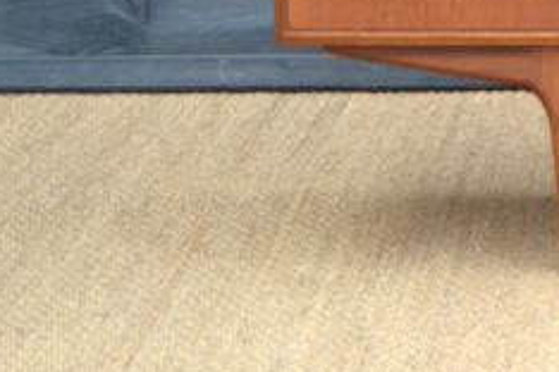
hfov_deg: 8.2
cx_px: 1025
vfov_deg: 5.6
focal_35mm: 242
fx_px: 3757
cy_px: -293
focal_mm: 42
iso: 200
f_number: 5
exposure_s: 1/125
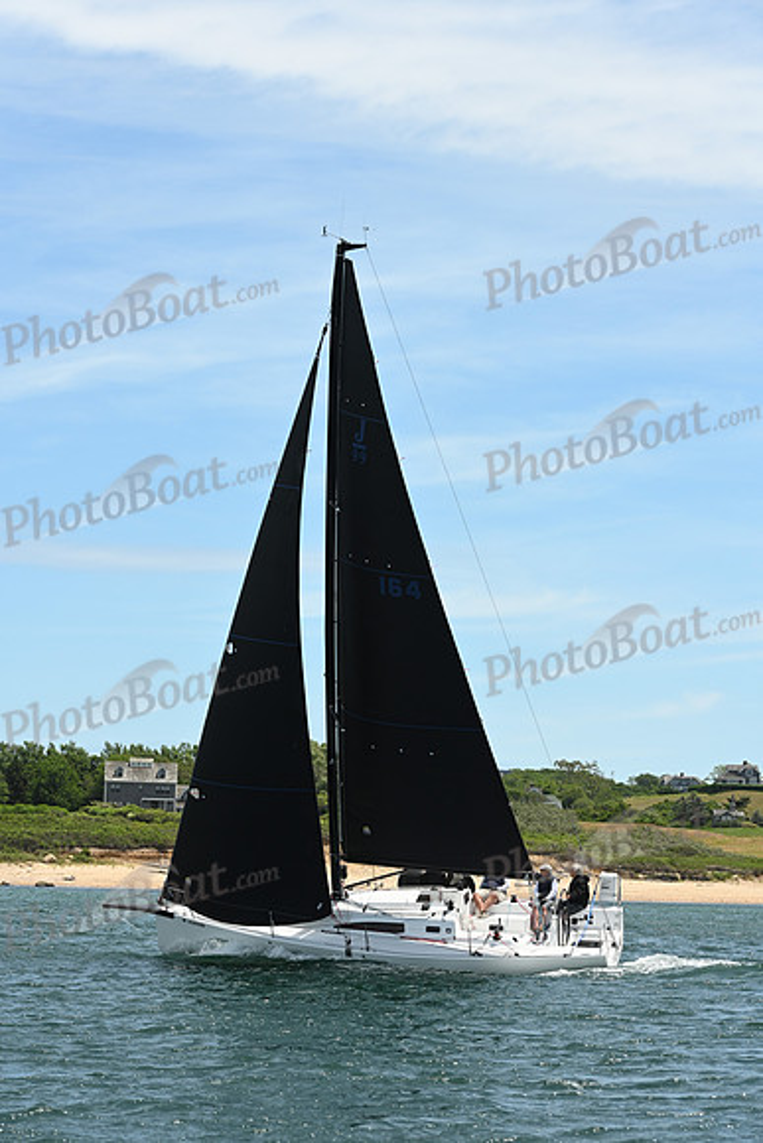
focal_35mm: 92
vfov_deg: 22.1
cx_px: 382
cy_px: 572
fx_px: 2923
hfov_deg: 14.9
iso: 320
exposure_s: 1/1000
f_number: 6.3
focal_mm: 92
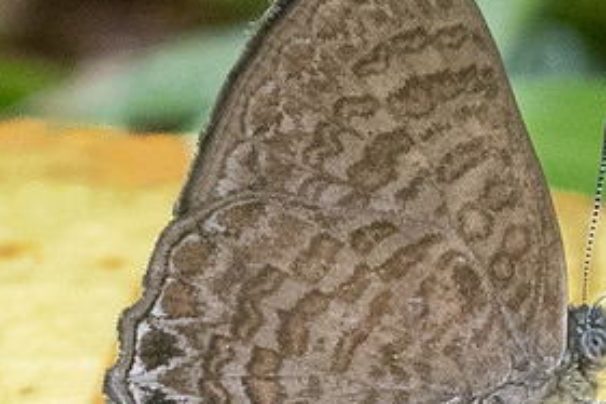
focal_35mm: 1973
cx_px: 466
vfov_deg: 0.7
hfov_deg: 1.0
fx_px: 33191
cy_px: 305
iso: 800
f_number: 10
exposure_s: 1/320
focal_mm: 150
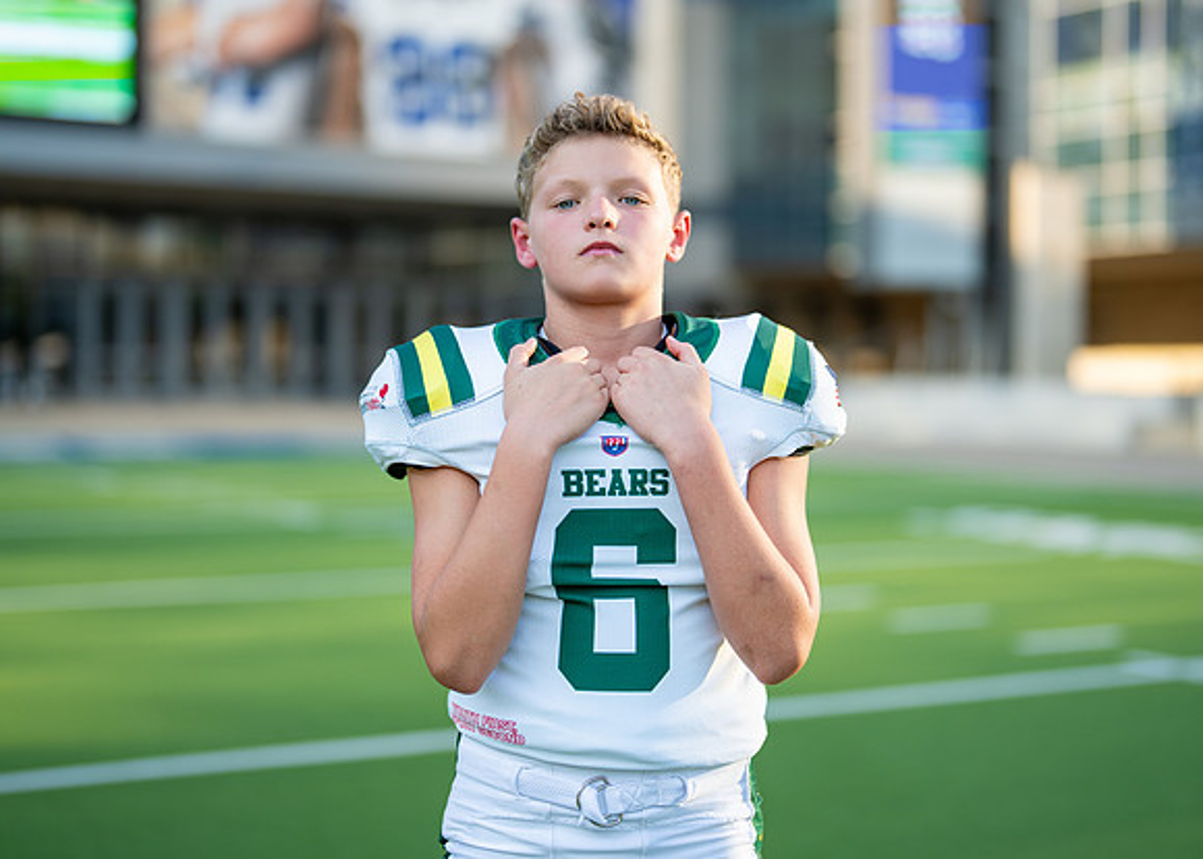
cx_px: 640
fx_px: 2199
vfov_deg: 22.1
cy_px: 372
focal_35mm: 64
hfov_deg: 30.6
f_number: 1.2
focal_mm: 50
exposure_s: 1/2500
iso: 100
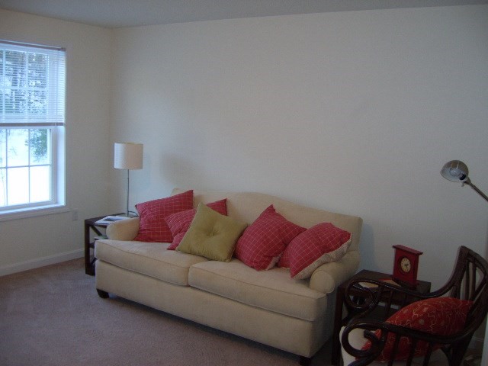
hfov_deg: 49.0
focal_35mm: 38
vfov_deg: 37.7
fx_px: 536
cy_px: 183
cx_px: 244
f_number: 2.8
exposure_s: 1/30
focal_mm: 7.8
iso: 100
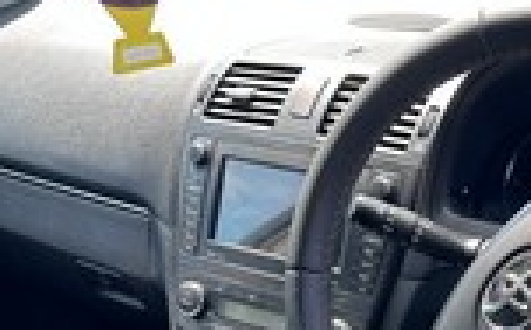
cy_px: 414
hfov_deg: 30.3
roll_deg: +1.8
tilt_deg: -28.7
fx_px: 925
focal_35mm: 64
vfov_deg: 18.9
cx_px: 499
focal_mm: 5.7
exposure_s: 1/249
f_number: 1.5
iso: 40
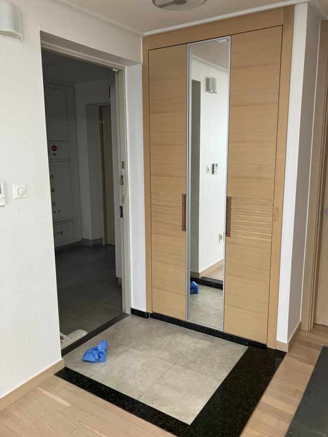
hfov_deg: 49.7
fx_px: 354
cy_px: 218
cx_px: 164
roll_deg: +1.6
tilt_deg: -9.4
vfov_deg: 63.4
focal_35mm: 28
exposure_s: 1/60
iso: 100
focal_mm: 3.99
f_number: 1.8
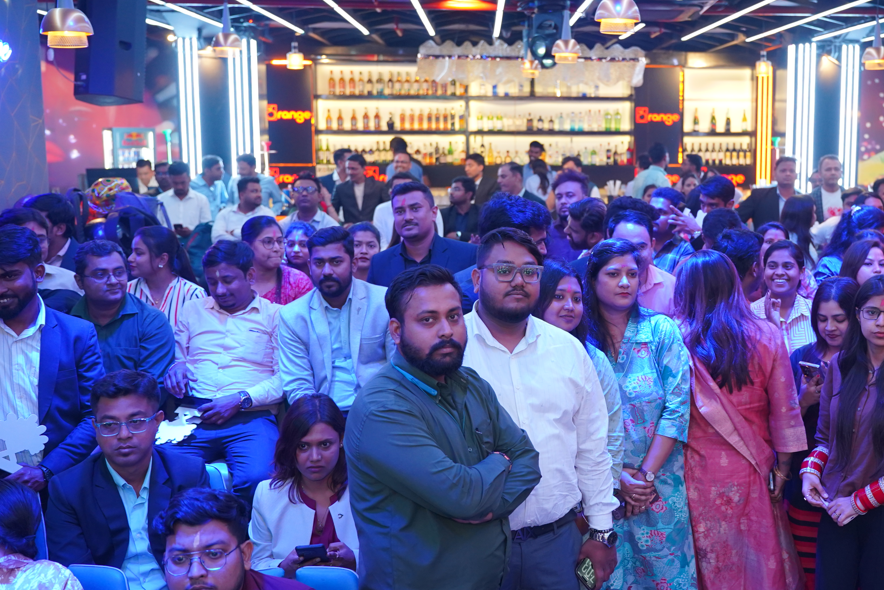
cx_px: 602
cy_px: 258
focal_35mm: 42
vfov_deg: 31.9
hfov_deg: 45.6
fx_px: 1031
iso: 2000
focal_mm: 28
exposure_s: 1/125
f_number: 2.8
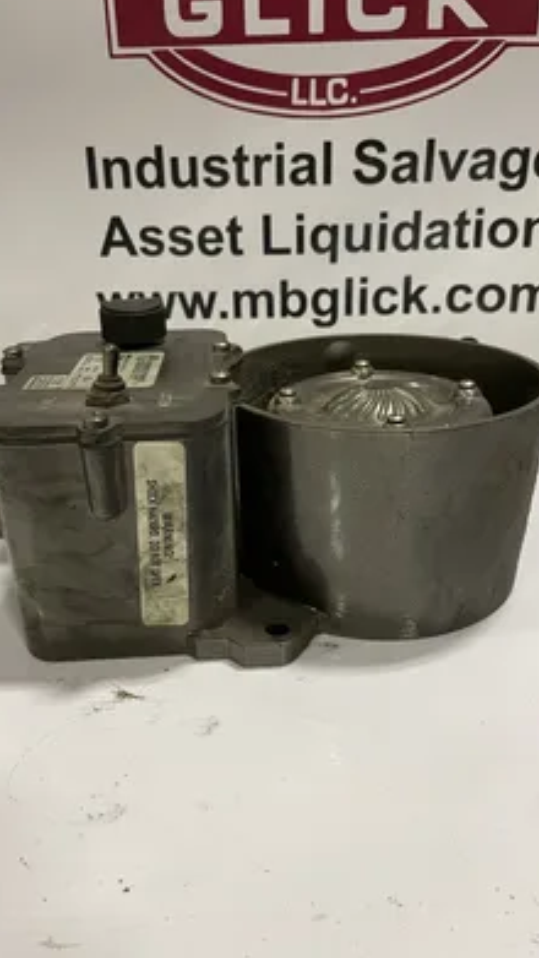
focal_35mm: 29
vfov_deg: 66.1
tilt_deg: -23.7
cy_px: 470
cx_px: 287
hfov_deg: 40.2
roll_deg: +1.7
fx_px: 737
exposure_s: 1/60
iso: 160
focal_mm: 4.2
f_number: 1.6
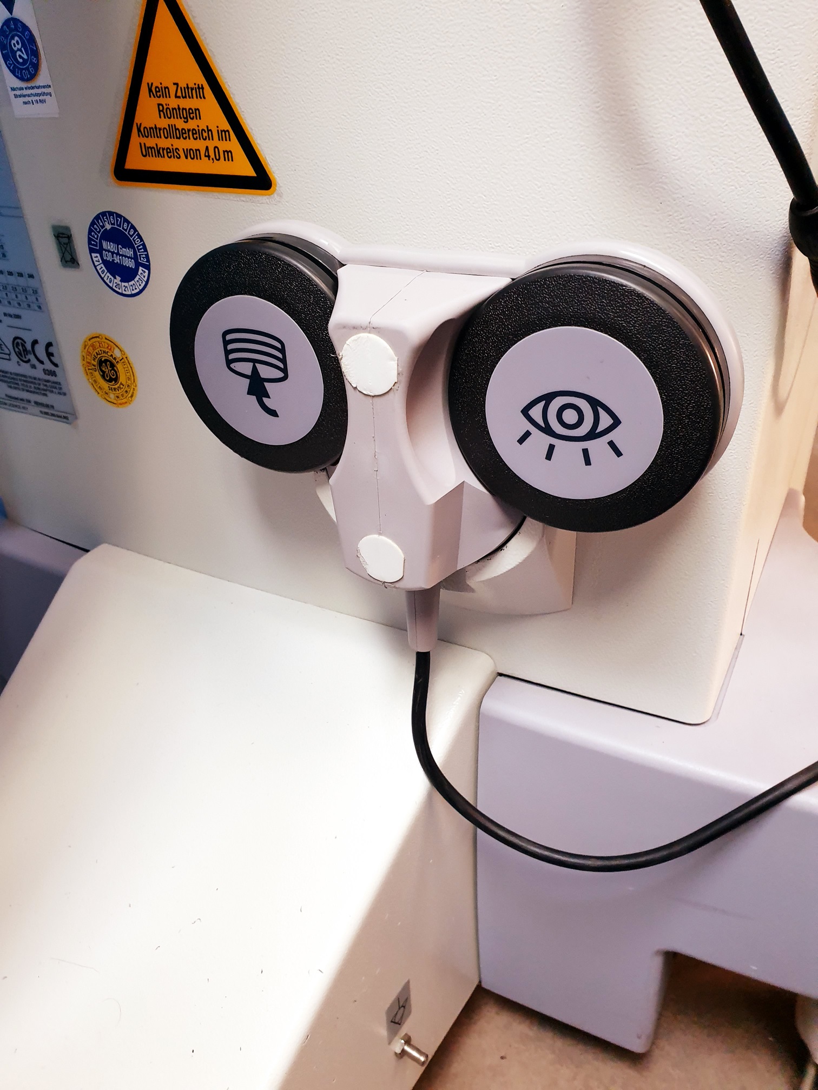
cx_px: 409
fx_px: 819
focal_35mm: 26
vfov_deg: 67.3
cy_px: 545
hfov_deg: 53.1
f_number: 2.4
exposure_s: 1/50
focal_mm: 4.3
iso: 250
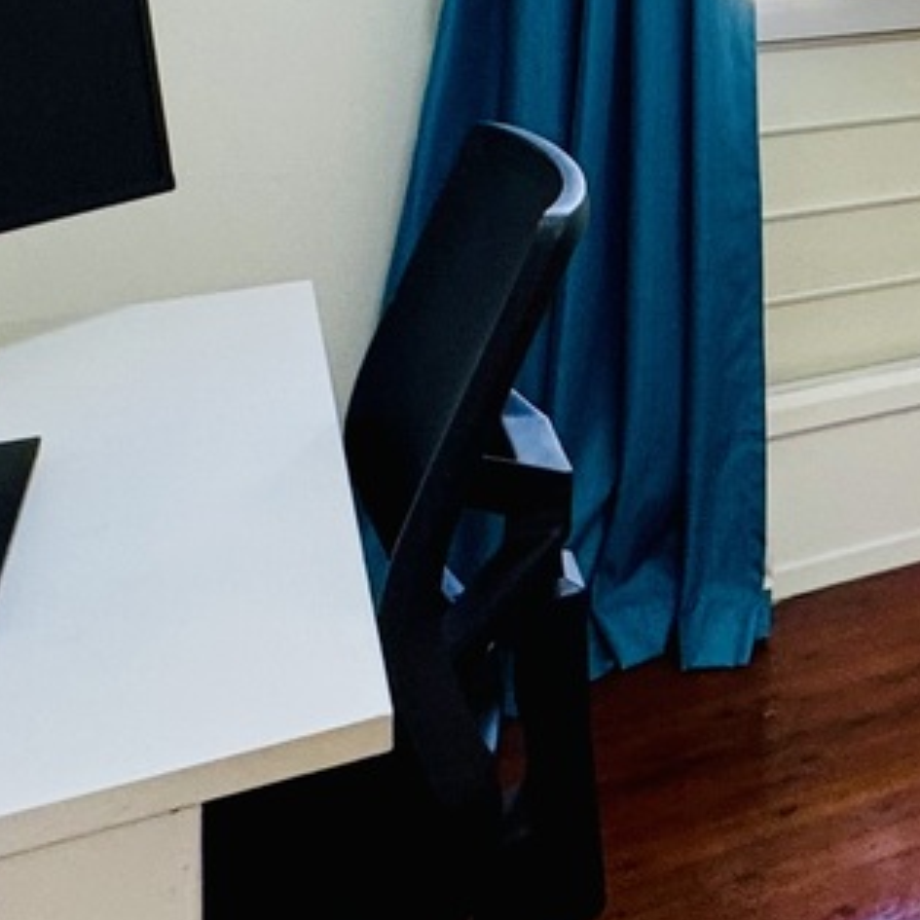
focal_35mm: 59
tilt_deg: -0.2
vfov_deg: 25.7
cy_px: -218
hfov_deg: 22.2
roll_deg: -0.3
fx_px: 1774
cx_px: 1495
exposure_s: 1/100
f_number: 2.2
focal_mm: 2.22
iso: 160
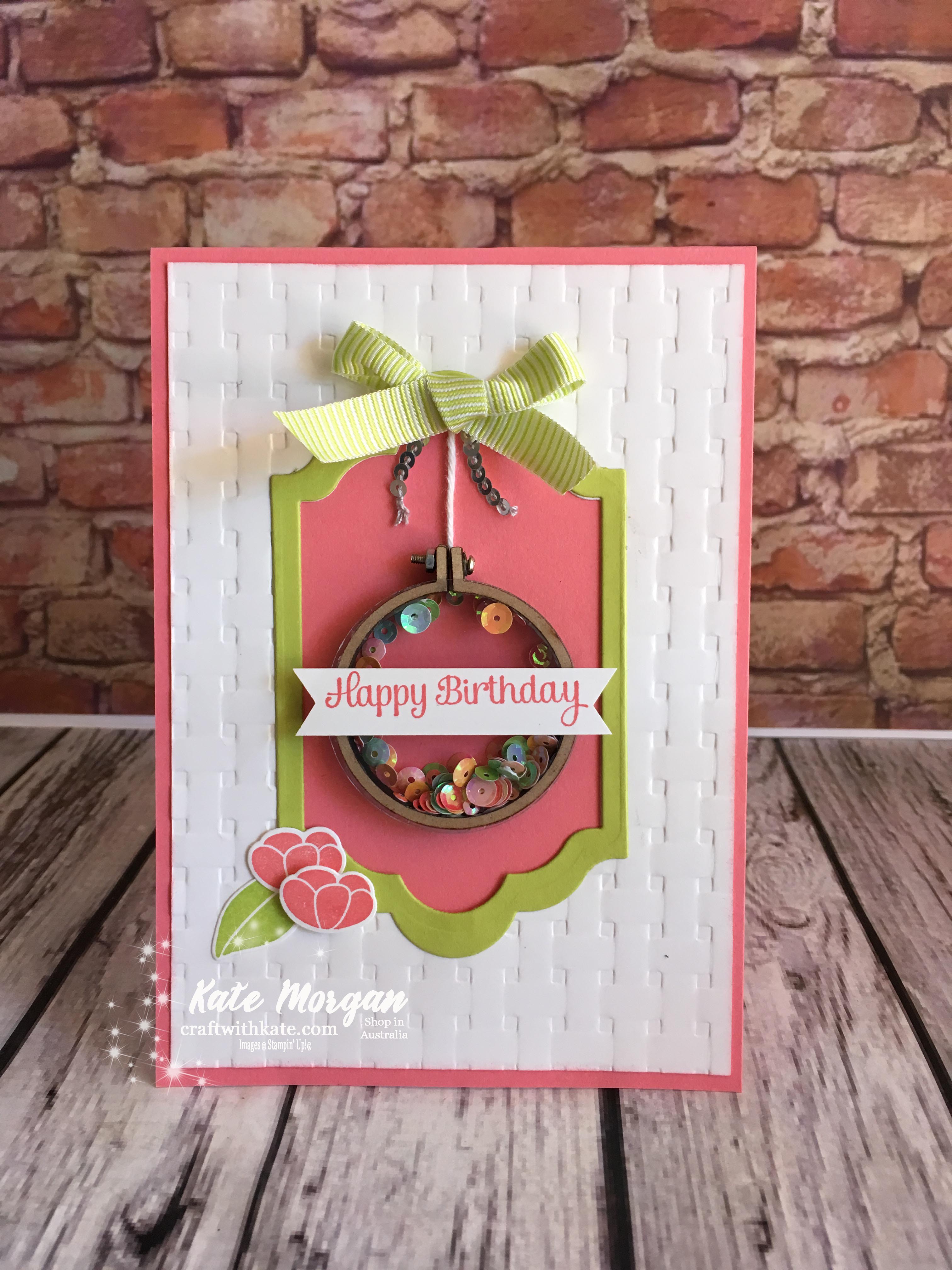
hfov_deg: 48.2
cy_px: 635
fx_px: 1063
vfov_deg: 61.7
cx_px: 476
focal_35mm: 29
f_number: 2.2
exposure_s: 1/33
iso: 50
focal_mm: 4.15
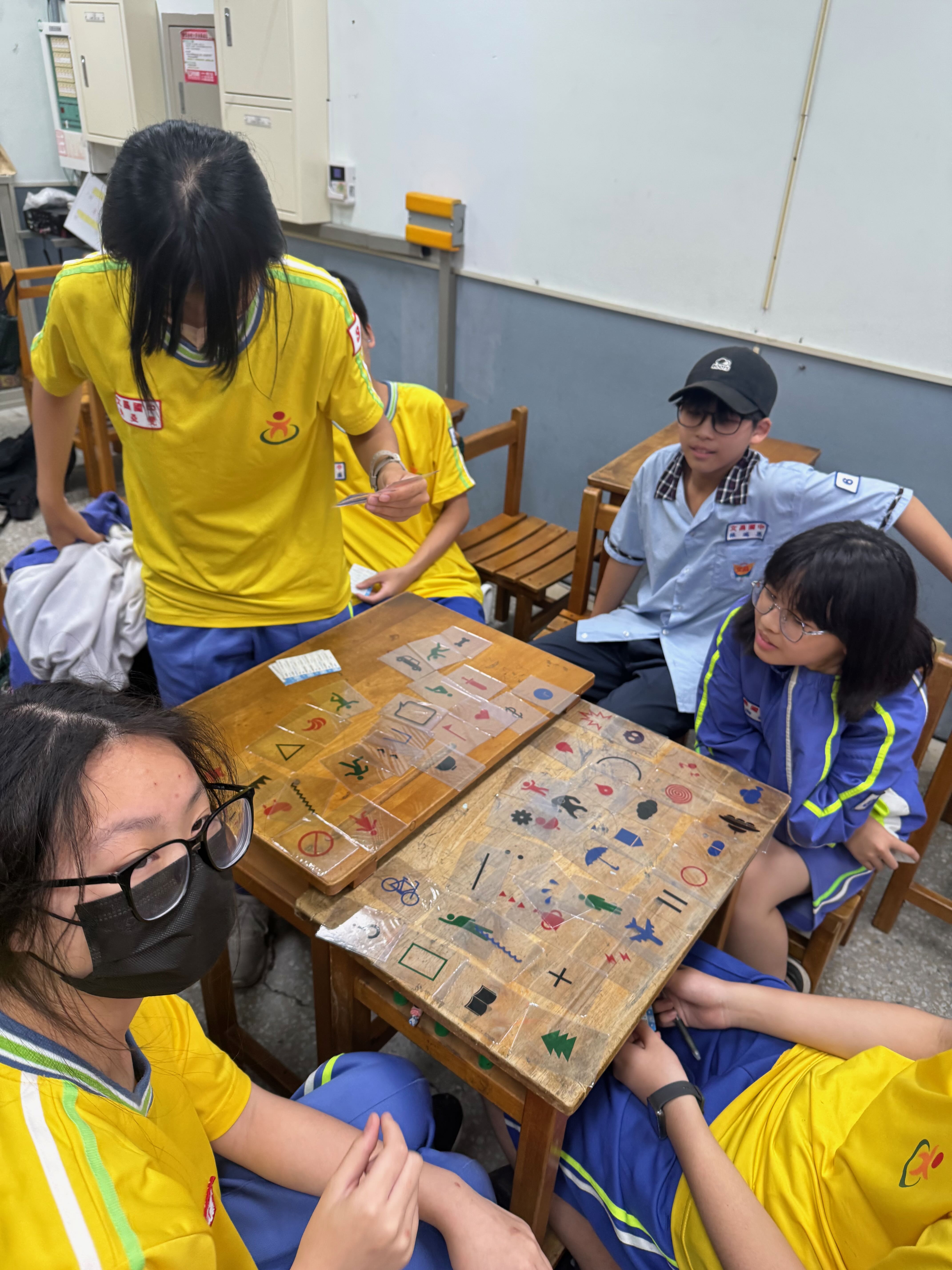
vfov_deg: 71.6
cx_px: 476
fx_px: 880
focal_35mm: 24
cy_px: 635
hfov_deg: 56.8
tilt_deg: -27.5
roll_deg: -4.1
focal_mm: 6.76
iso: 200
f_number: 1.78
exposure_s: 1/105
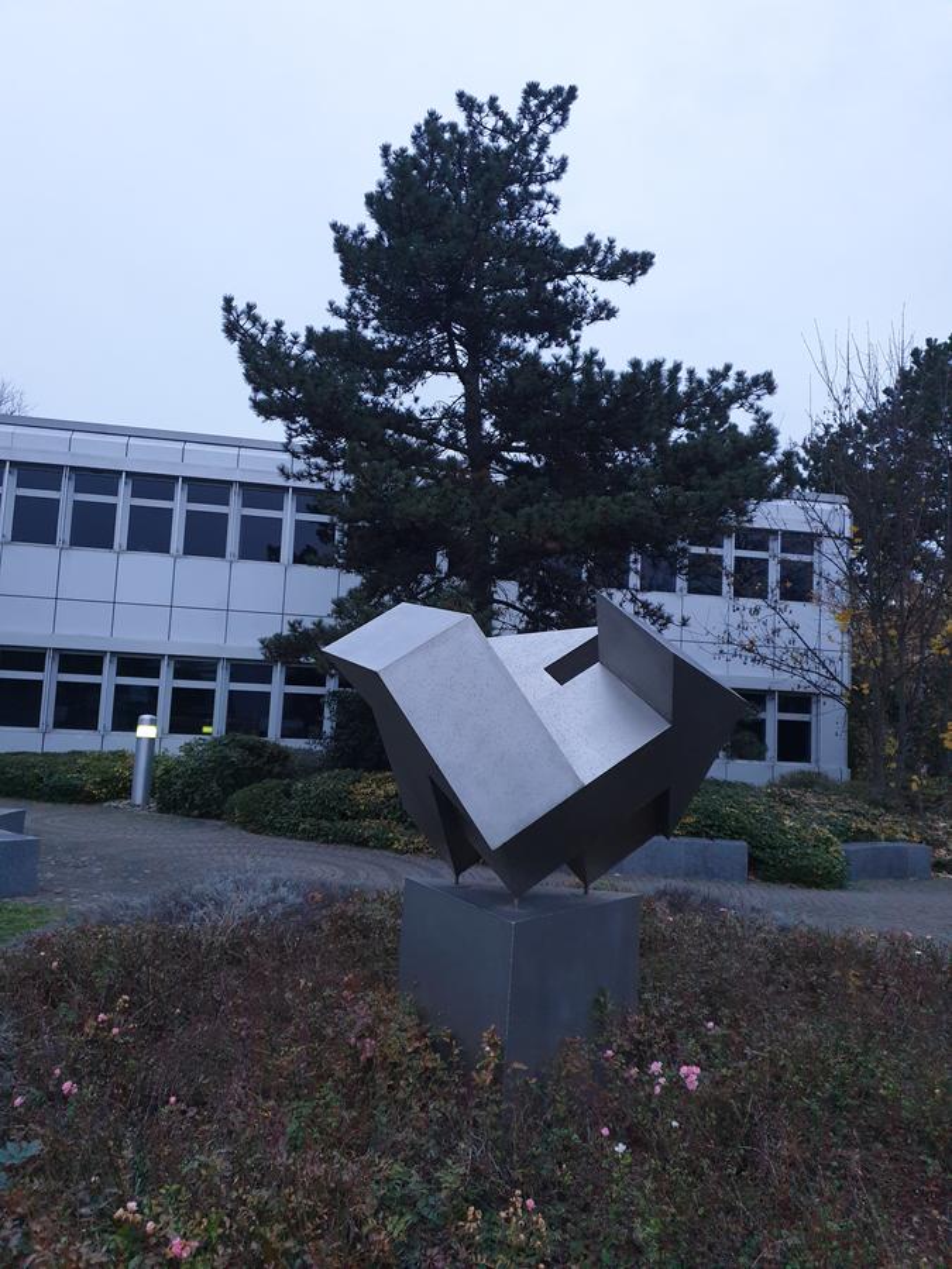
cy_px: 634
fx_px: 953
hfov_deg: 53.1
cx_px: 476
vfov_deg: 67.3
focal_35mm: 26
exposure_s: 1/50
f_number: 1.5
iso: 250
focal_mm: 4.3
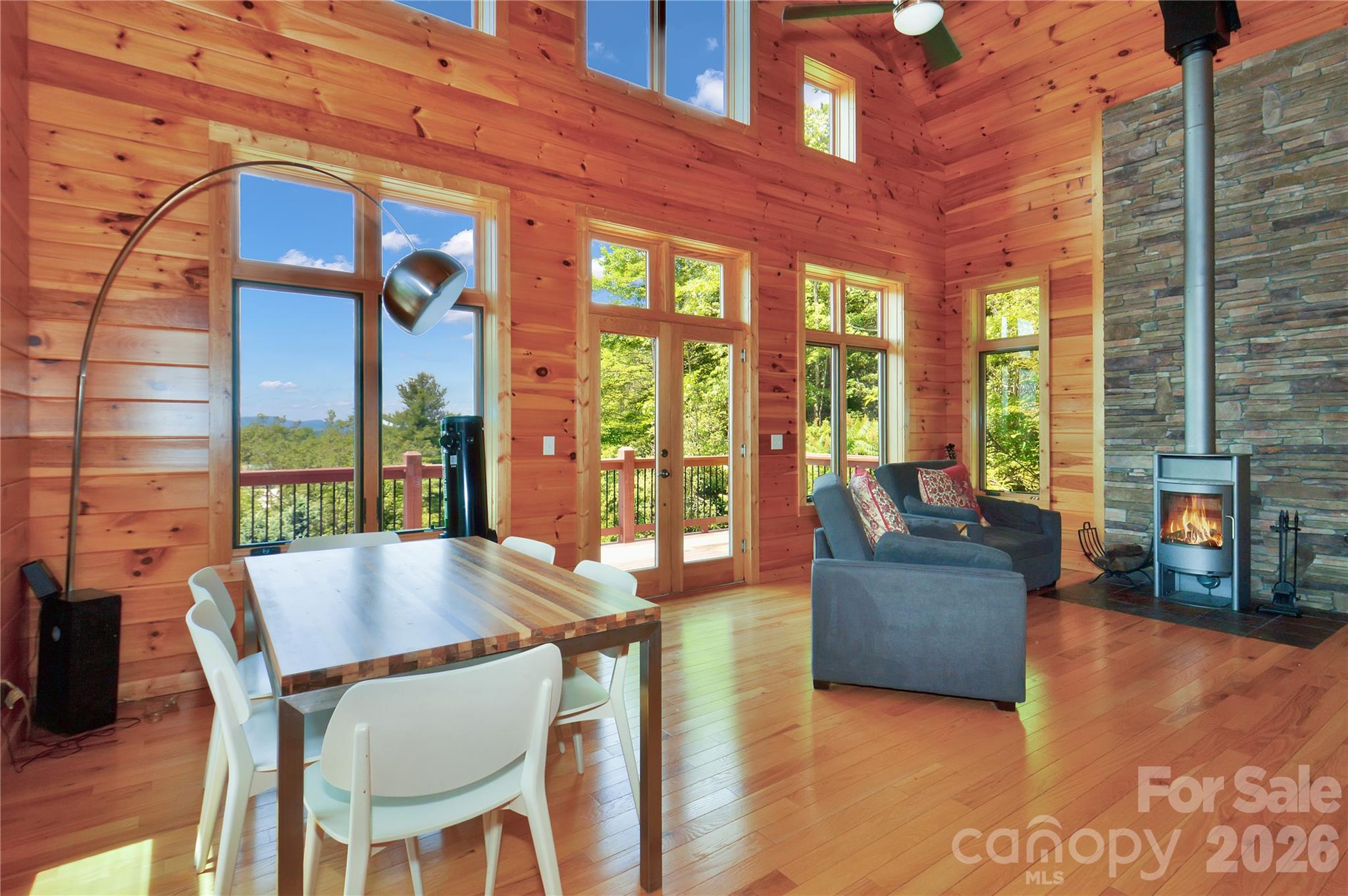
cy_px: 448
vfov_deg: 71.9
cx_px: 674
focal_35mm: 16
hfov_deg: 95.0
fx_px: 617
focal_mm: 11
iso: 100
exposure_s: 1/60
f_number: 8
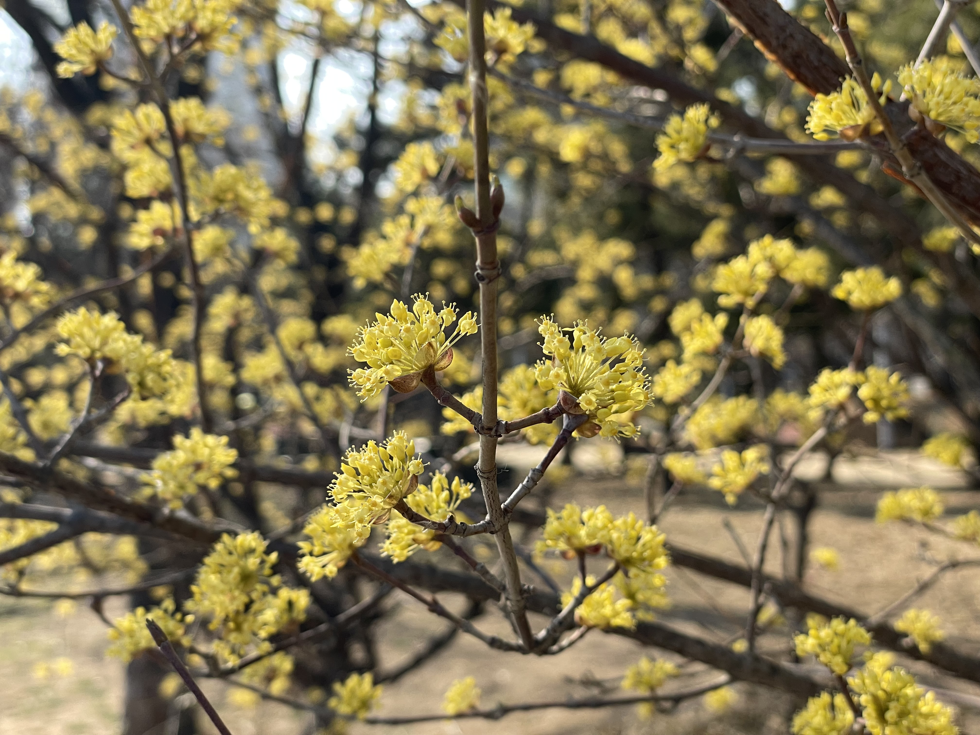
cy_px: 368
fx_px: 1472
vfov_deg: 28.0
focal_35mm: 52
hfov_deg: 36.8
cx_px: 490
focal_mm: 6
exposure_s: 1/695
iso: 25
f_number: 2
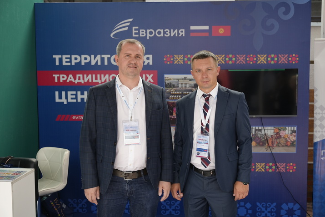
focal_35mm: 43
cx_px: 167
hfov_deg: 45.0
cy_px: 111
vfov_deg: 30.9
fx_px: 392
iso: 320
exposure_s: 1/200
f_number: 4
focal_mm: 41.4
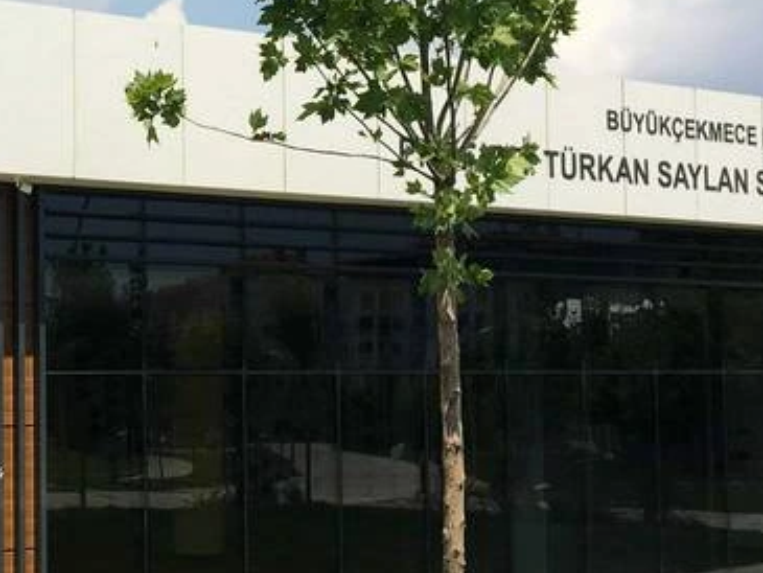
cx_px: 109
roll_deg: +0.7
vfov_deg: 18.4
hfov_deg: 23.9
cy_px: 263
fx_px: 1764
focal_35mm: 80
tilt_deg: +6.3
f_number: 2.2
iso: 25
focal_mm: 4.15
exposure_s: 1/2024
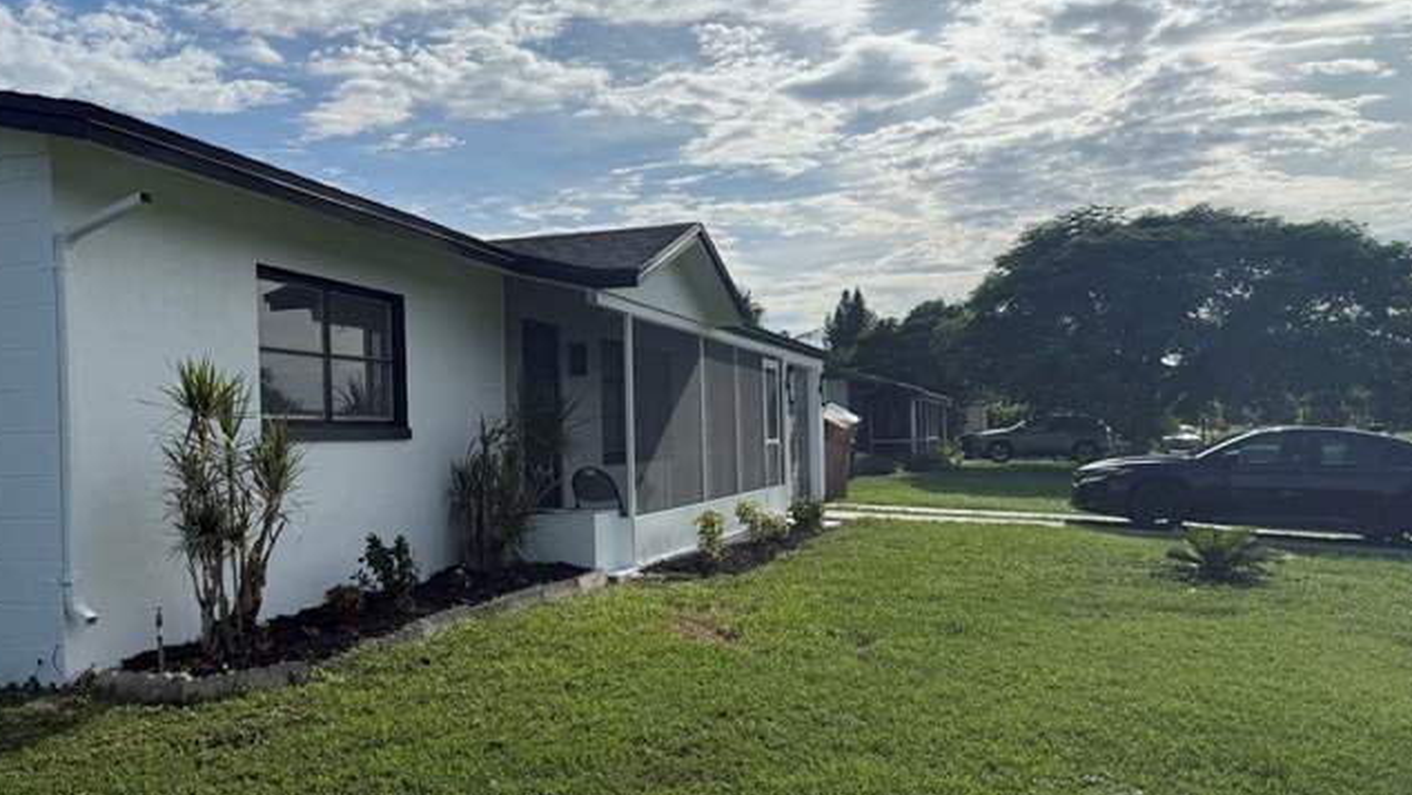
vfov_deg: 35.6
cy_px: 445
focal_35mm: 33
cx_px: 572
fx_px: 1236
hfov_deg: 59.0
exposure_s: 1/14286
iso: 100
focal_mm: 6.76
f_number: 1.78
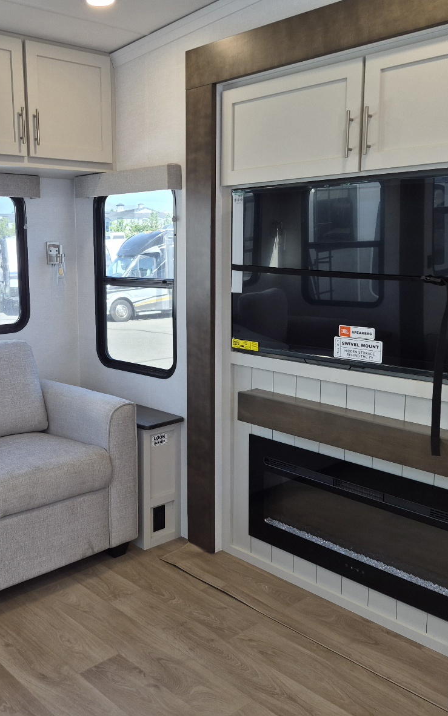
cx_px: 146
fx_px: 645
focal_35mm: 33
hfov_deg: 37.9
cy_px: 354
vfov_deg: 58.1
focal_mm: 5.4
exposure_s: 1/182
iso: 80
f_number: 1.8
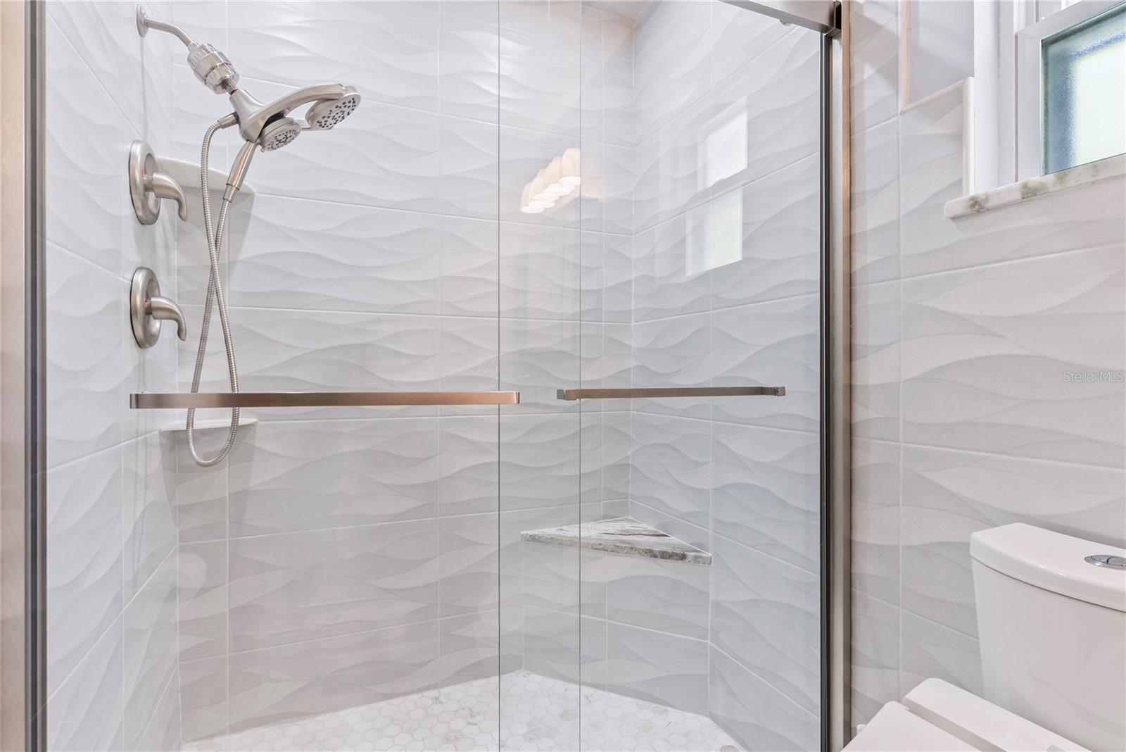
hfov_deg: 93.3
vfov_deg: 70.5
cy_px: 376
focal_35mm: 17
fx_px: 532
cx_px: 563
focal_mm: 17
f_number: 8
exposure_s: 1/1.67
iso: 100
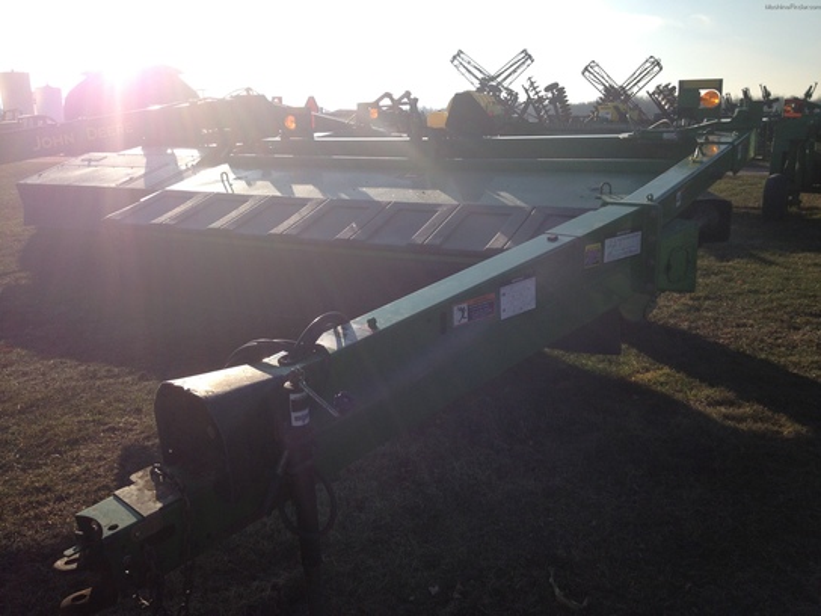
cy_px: 308
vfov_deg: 40.7
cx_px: 410
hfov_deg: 52.6
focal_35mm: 35
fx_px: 830
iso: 50
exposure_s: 1/1972
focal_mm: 4.28
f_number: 2.4
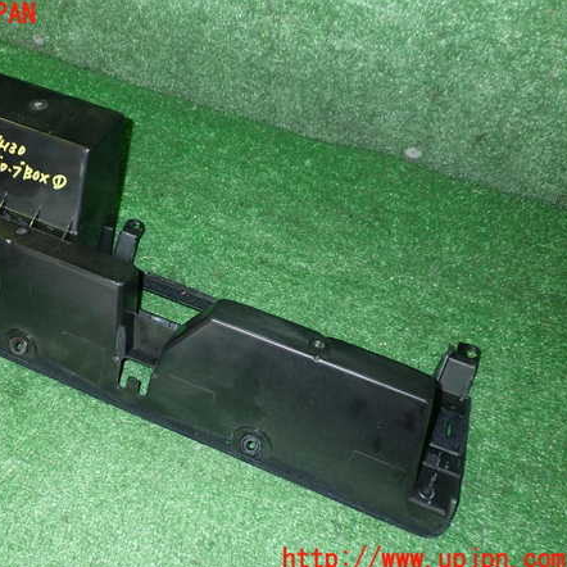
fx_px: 667
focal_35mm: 36
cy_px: 287
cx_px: 187
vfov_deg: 46.0
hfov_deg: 45.3
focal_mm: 5.4
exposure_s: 1/30
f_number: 2.3
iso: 200
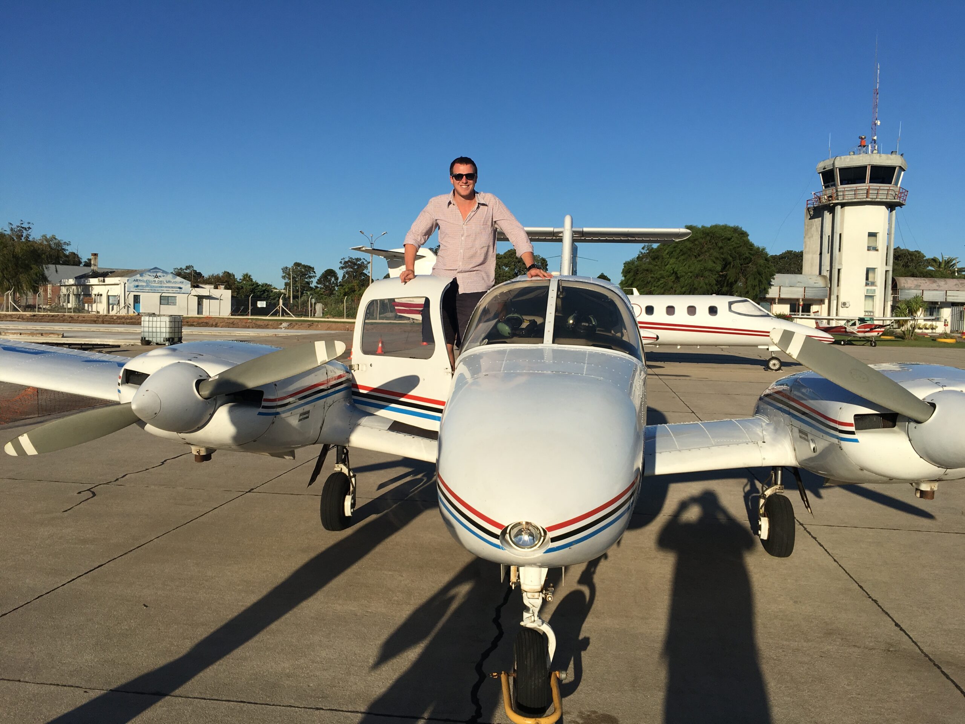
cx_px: 482
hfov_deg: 61.7
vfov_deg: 48.2
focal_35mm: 29
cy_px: 362
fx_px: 808
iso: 25
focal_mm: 4.15
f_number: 2.2
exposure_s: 1/2747
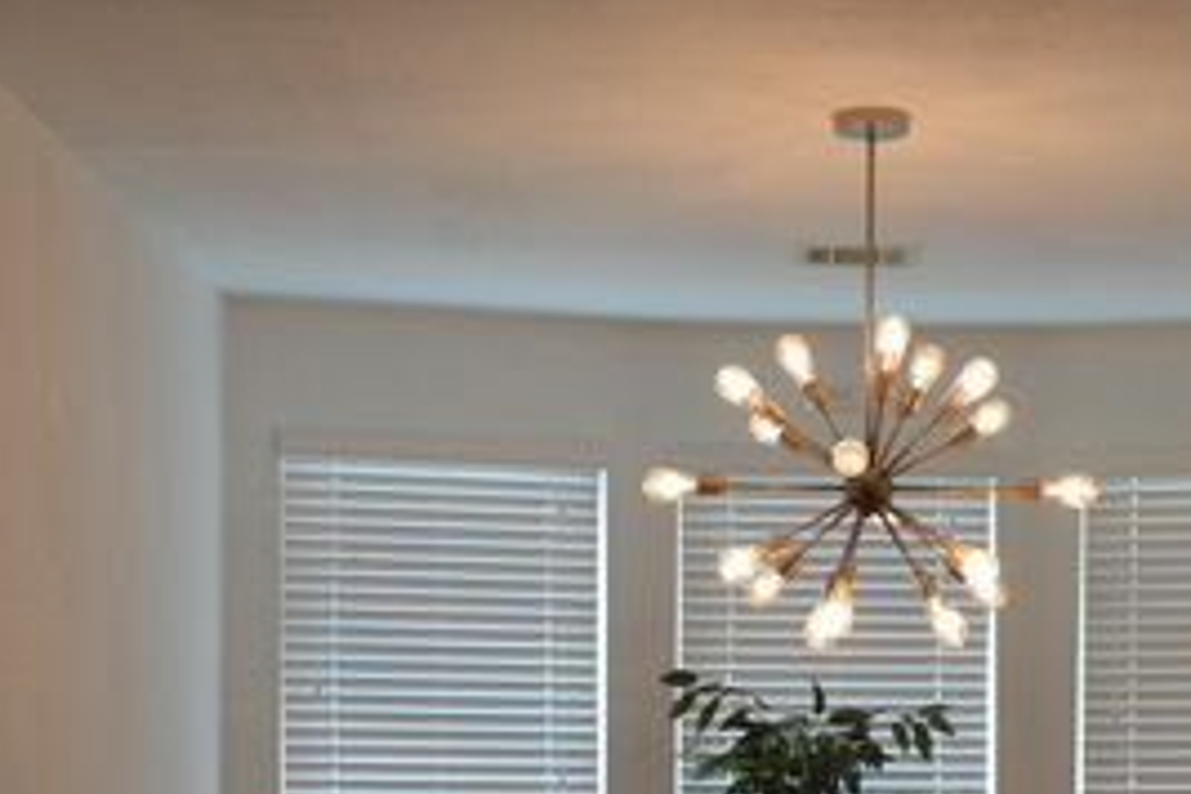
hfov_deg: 25.4
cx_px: 892
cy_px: 928
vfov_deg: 16.6
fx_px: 2613
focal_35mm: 79
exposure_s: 1/80
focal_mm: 22
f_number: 4.5
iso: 400
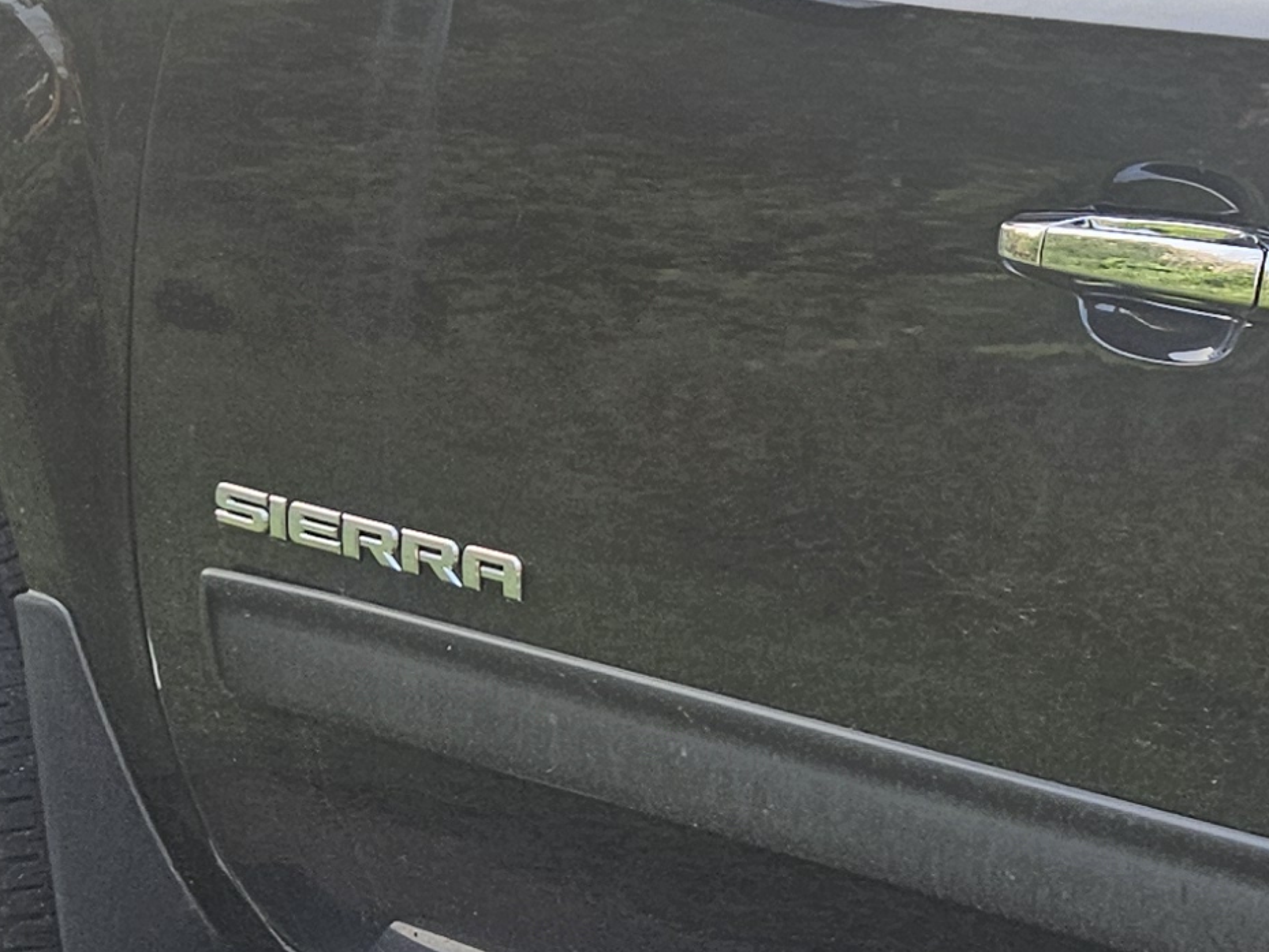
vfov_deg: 14.8
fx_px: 3630
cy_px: 806
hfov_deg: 18.2
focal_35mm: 99
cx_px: 1732
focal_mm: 5.4
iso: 50
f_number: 1.8
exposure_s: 1/180
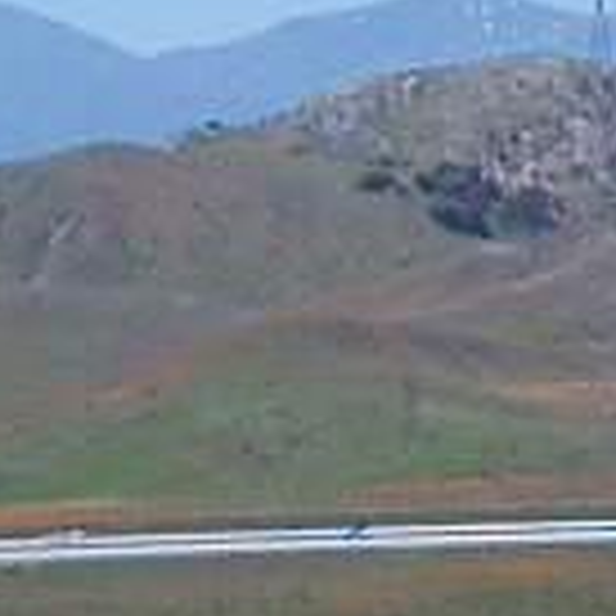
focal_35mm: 244
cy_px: 1036
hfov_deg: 6.4
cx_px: 2001
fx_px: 4912
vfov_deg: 7.0
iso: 64
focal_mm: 7.5
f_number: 3.7
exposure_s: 1/640
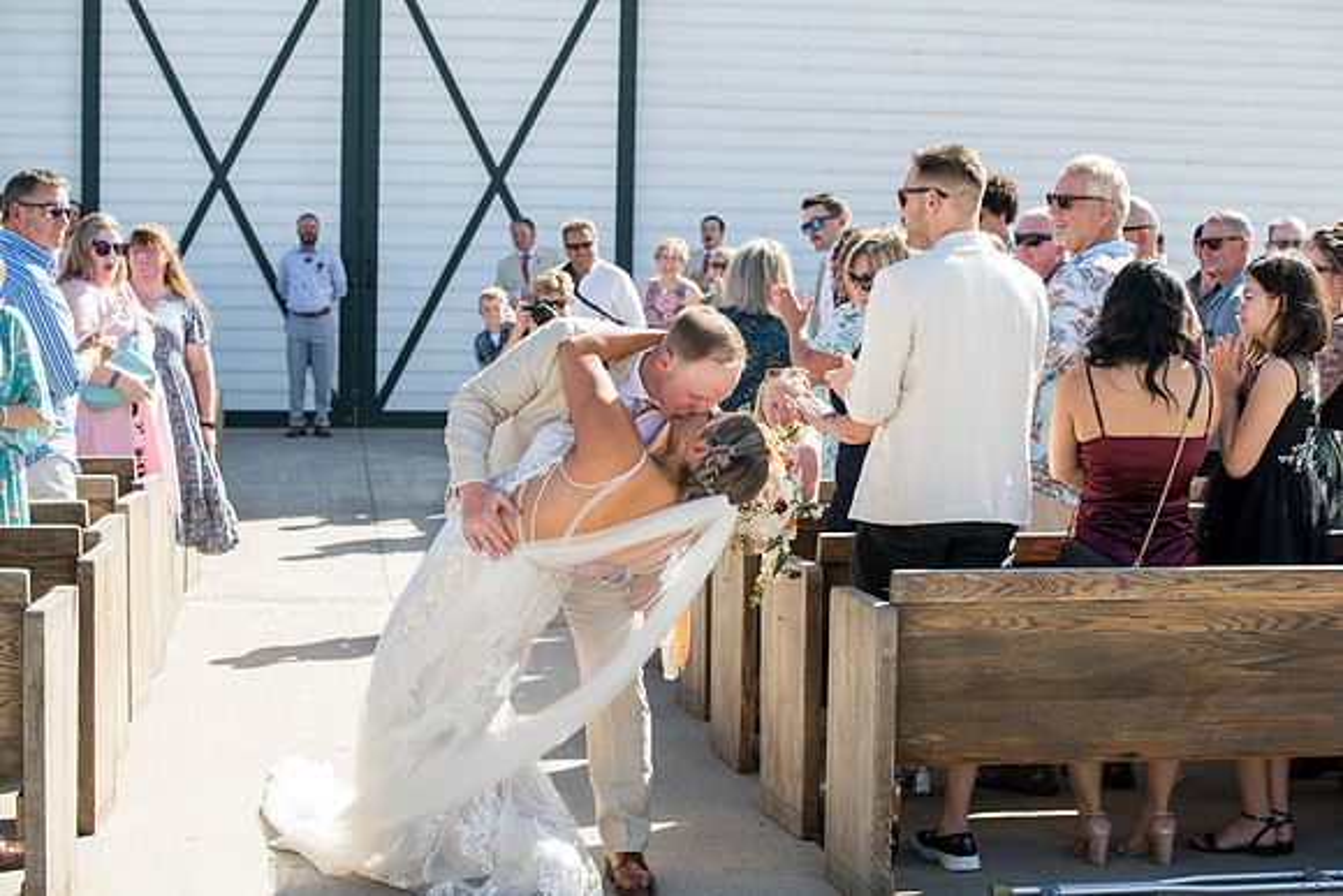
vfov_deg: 19.5
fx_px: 2612
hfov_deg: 28.8
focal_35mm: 70
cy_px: 448
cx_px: 672
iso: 500
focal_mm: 70
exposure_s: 1/500
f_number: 6.3
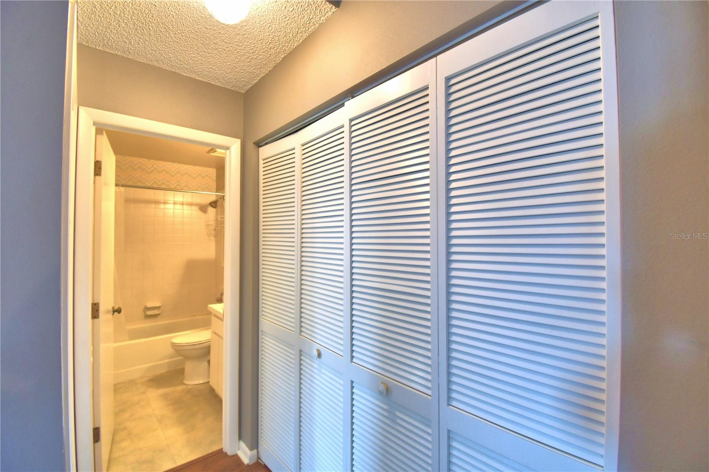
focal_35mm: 15
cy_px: 236
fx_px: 295
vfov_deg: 77.3
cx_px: 354
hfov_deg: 100.4
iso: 400
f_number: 4.5
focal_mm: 10
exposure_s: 1/30
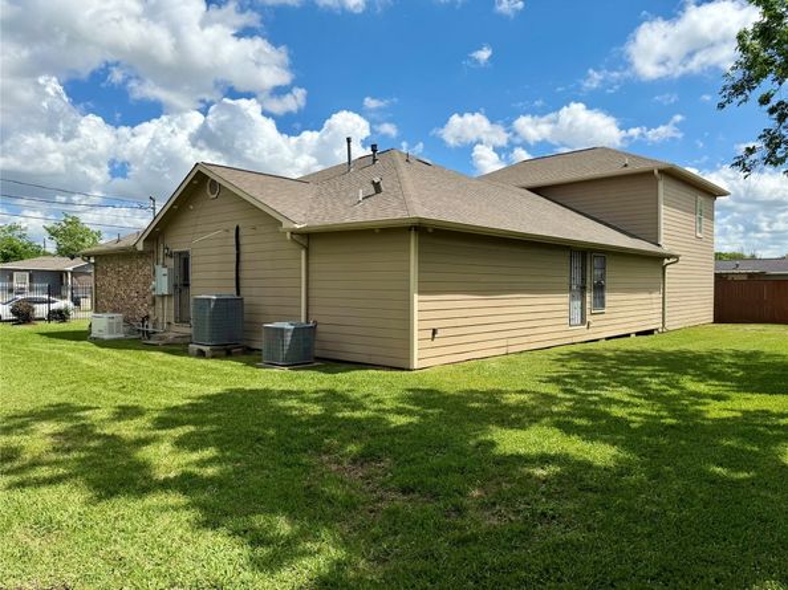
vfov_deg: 56.8
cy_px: 295
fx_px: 546
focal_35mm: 24
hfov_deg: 71.6
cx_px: 394
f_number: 1.78
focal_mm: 6.76
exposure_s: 1/5319
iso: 80
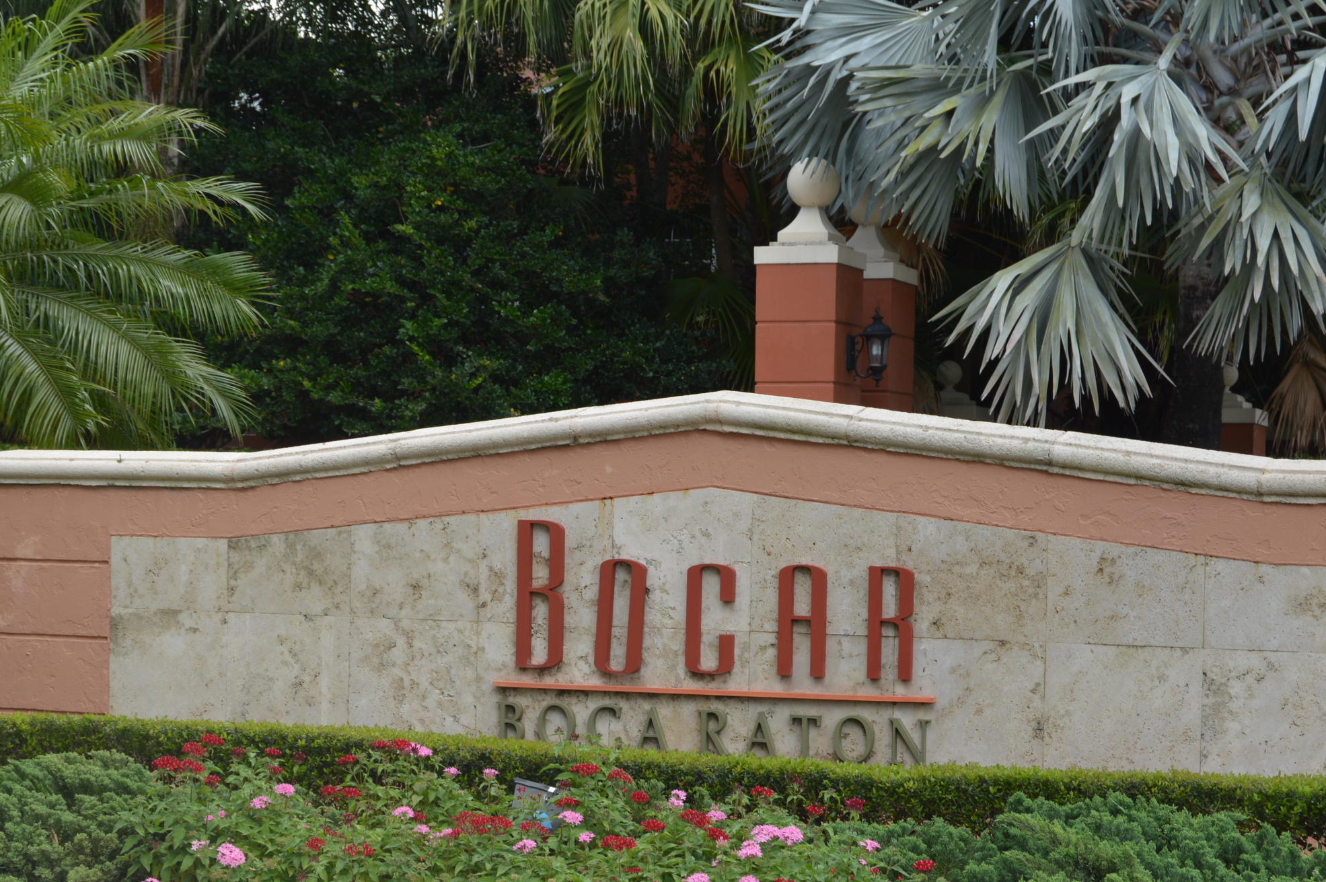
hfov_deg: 28.6
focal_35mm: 71
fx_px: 2604
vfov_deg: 19.1
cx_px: 669
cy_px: 609
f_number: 6.3
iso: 100
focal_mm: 31
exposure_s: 1/160
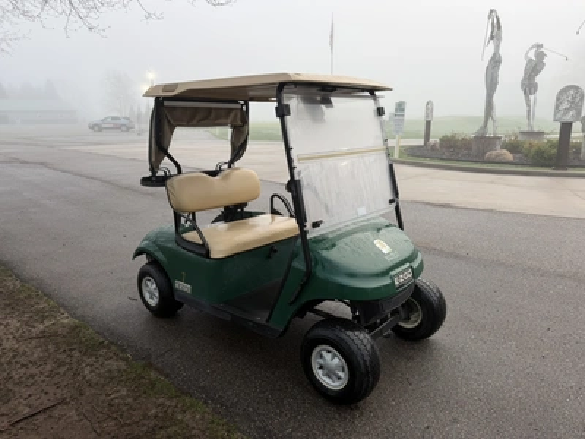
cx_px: 292
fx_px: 406
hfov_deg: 71.6
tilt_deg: -12.1
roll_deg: -2.3
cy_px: 220
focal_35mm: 24
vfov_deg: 56.8
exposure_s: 1/152
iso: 64
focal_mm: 6.76
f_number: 1.78
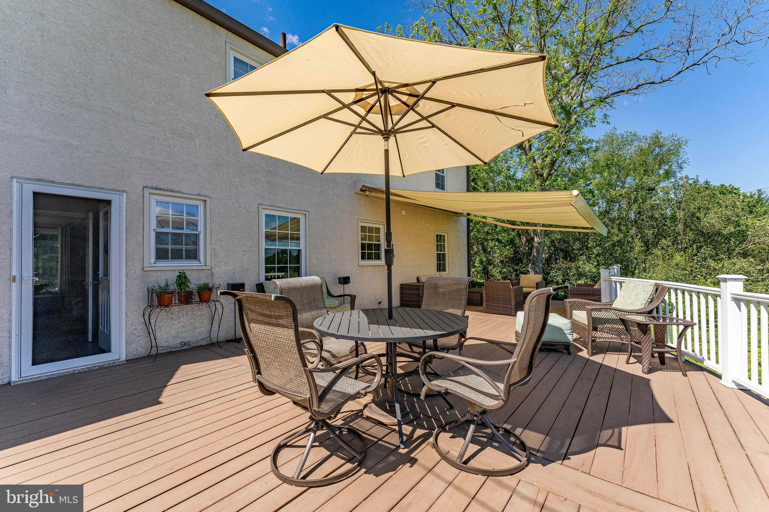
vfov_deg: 81.2
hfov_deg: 104.3
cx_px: 384
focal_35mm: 14
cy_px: 256
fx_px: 299
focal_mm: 14
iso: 320
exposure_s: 1/1600
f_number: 7.1
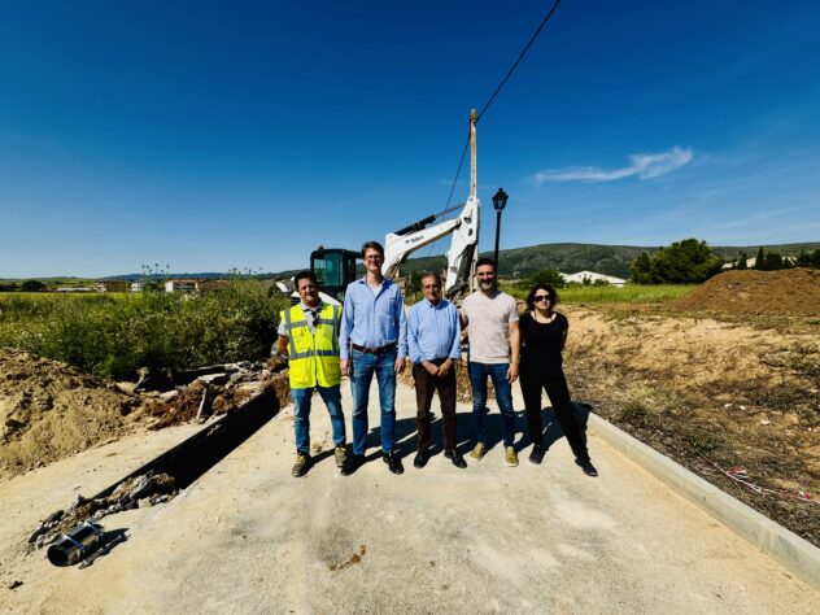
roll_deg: +1.0
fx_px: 332
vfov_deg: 85.7
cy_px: 308
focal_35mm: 14
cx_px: 410
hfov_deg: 102.1
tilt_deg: -3.1
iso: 50
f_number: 2.2
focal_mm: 2.22
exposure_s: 1/2874
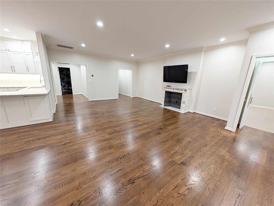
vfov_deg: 94.6
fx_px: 95
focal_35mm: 12
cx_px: 137
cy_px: 103
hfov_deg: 110.5
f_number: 1.7
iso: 80
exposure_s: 1/60
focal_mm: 2
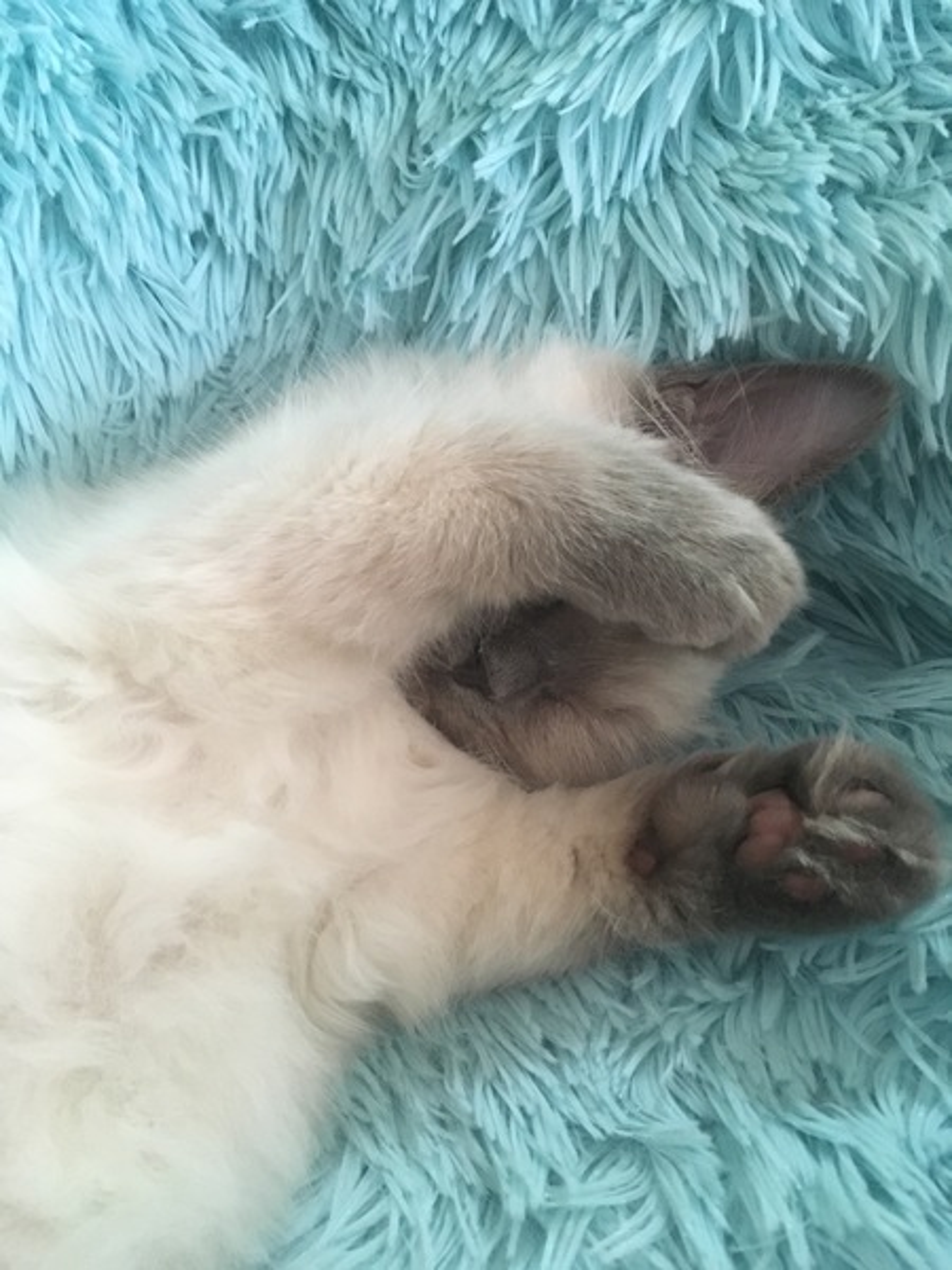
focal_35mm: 29
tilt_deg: -42.4
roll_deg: +7.5
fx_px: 1063
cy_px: 635
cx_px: 476
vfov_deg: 61.7
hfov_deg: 48.2
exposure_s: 1/17
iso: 250
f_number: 2.2
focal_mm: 4.15
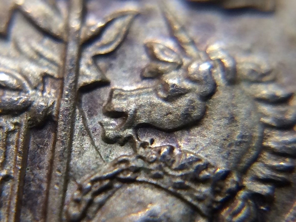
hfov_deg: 61.7
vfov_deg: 48.2
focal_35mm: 29
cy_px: 111
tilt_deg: -68.3
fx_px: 248
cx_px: 148
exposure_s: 1/40
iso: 32
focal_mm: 4.15
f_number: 2.2
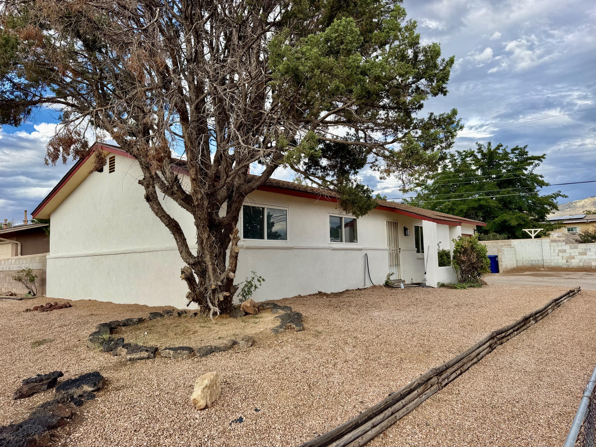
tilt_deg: +5.3
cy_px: 224
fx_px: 413
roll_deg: +2.3
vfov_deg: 56.8
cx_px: 298
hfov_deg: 71.6
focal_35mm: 24
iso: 80
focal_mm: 6.76
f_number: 1.78
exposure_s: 1/2299
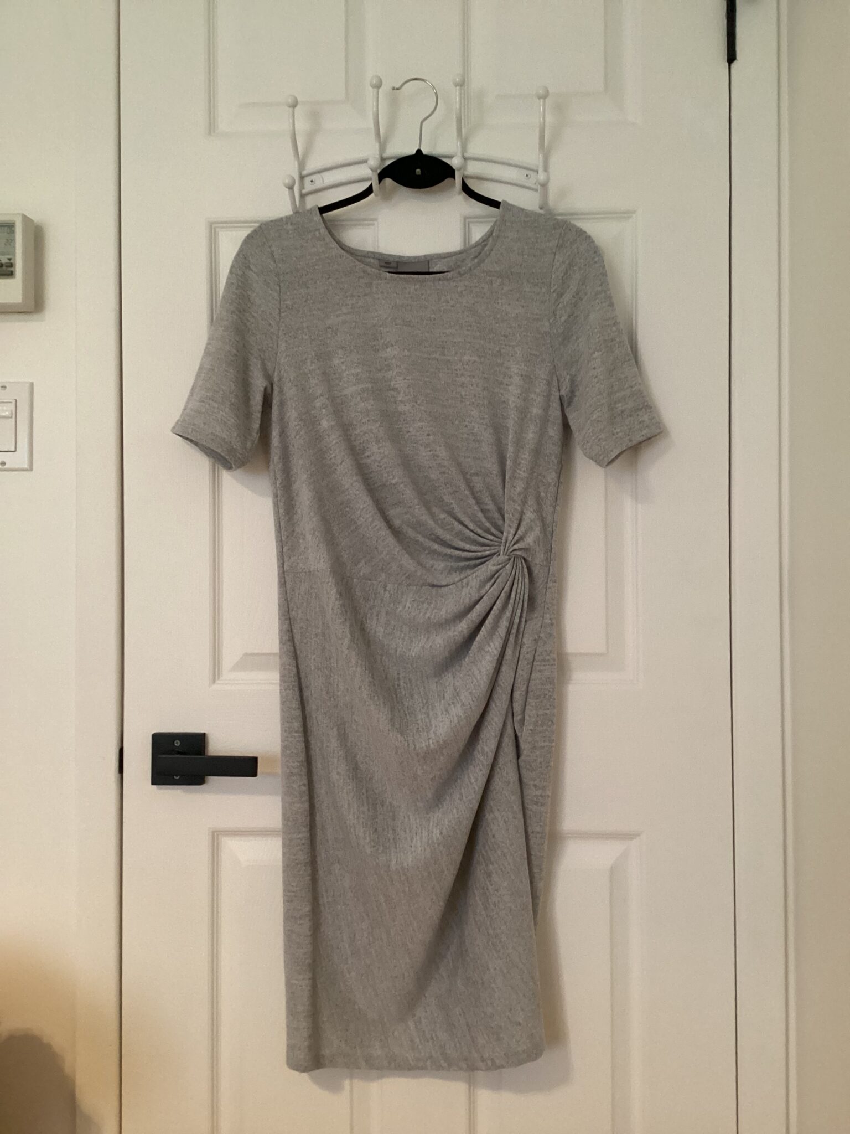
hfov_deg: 45.4
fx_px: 1015
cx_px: 425
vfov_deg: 58.4
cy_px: 567
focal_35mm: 31
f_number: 2.4
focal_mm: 3.3
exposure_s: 1/40
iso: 400
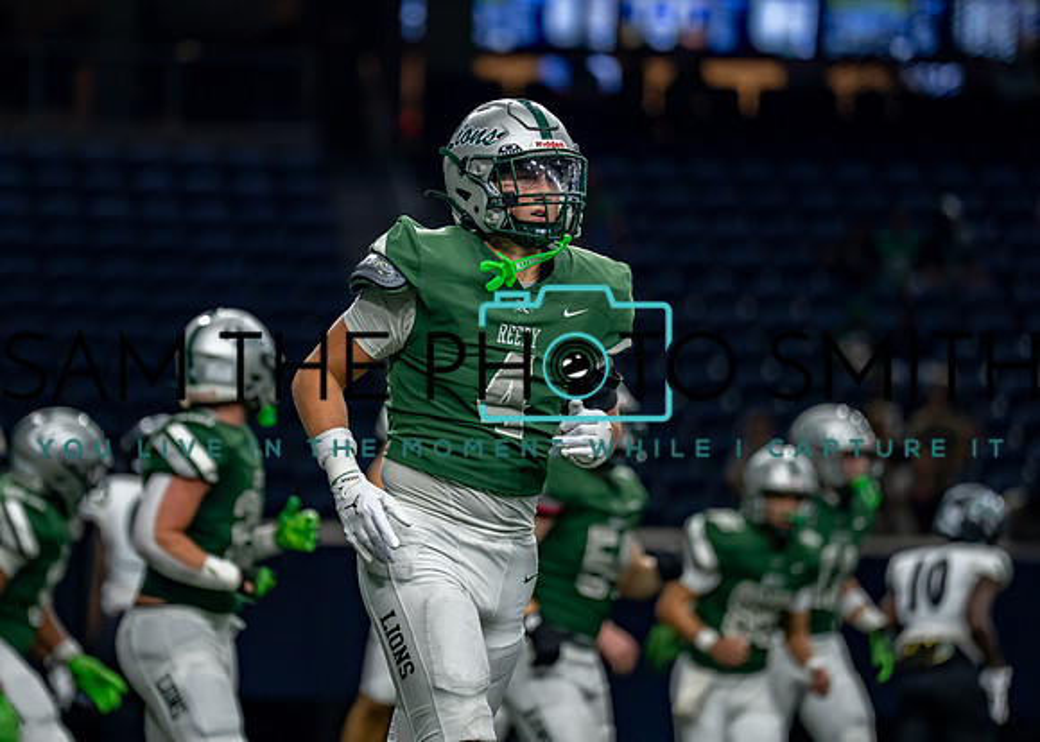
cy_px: 349
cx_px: 429
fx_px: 7736
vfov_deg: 5.5
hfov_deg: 7.7
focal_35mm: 262
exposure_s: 1/1000
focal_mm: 197
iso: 1600
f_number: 2.8
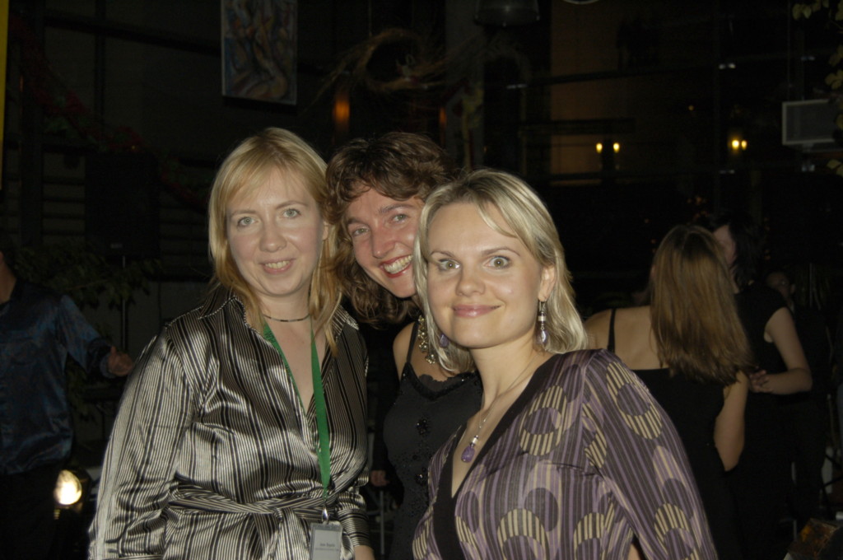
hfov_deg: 41.2
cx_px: 422
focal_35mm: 48
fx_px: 1123
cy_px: 280
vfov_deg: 28.0
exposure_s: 1/60
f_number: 4.5
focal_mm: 32
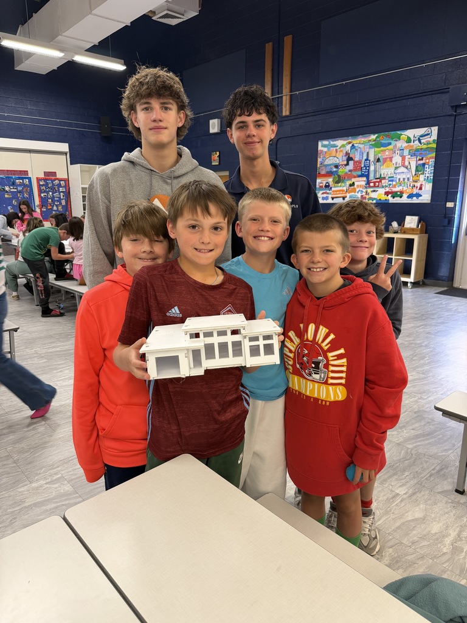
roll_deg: +0.3
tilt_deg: -14.0
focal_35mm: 24
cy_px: 312
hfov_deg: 56.8
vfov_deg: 71.6
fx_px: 432
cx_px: 234
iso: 200
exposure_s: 1/60
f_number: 1.78
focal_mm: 6.76
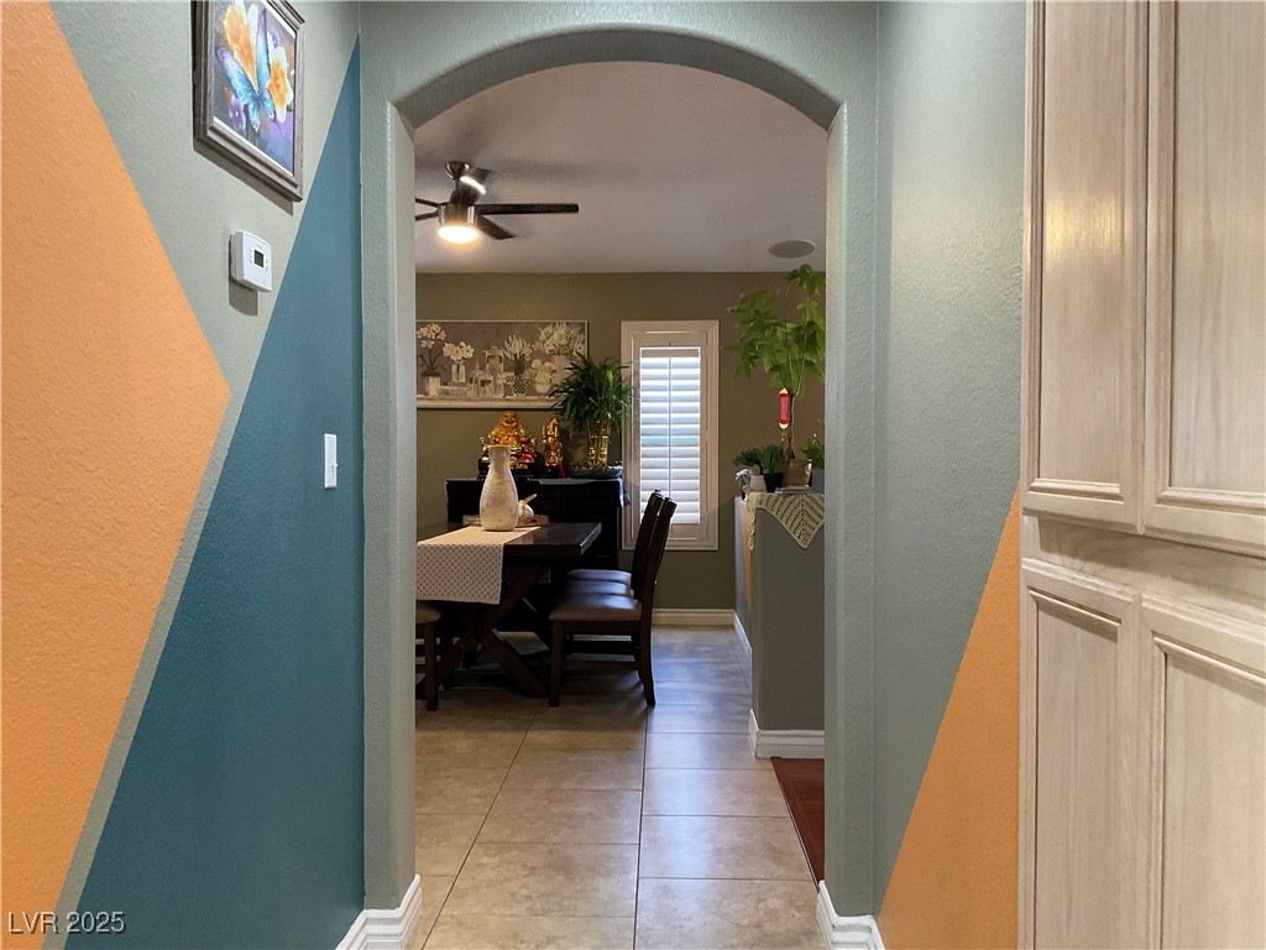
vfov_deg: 48.2
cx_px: 633
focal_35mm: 29
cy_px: 475
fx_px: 1061
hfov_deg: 61.7
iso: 250
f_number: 1.8
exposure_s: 1/60
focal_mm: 3
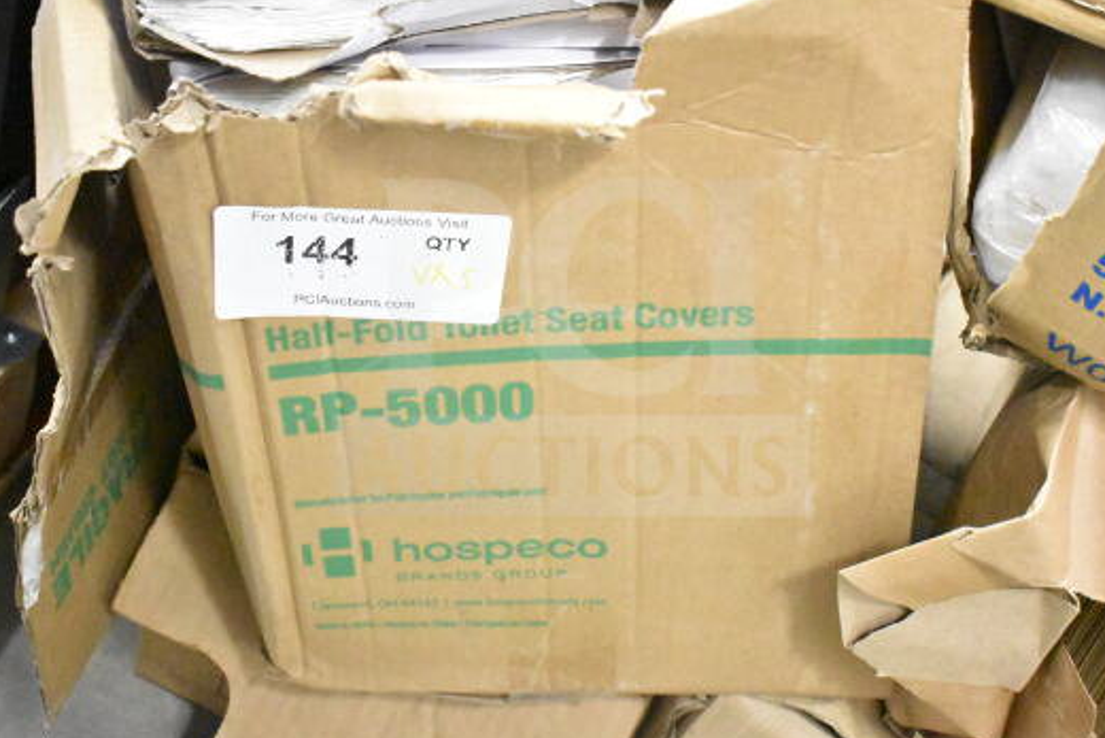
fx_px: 1676
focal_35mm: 55
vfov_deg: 24.8
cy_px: 348
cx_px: 570
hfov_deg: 36.5
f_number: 4.2
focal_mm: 31
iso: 20000
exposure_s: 1/50
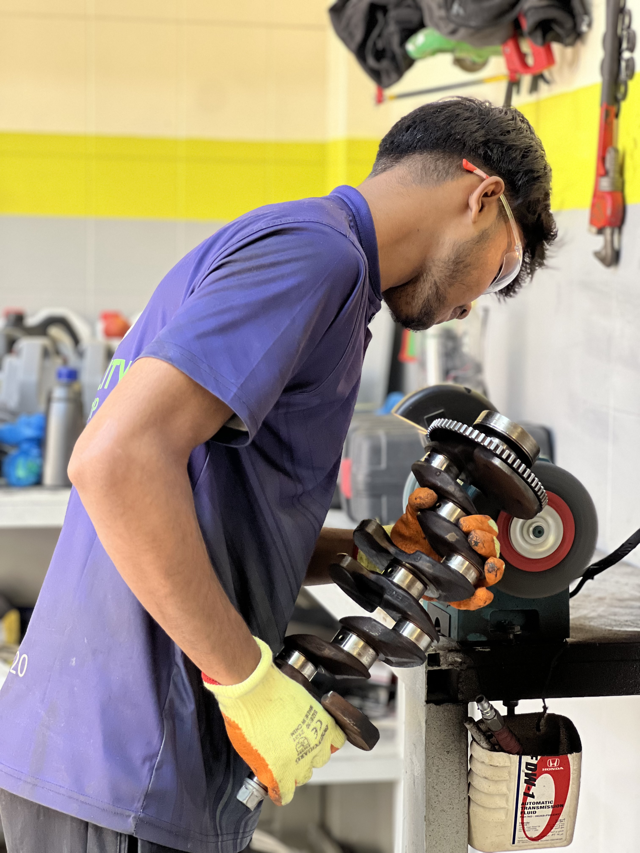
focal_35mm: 77
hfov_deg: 19.1
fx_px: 1898
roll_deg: -0.6
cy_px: 426
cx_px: 320
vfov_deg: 25.3
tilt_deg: -3.7
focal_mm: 9
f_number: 2.8
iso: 200
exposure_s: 1/40
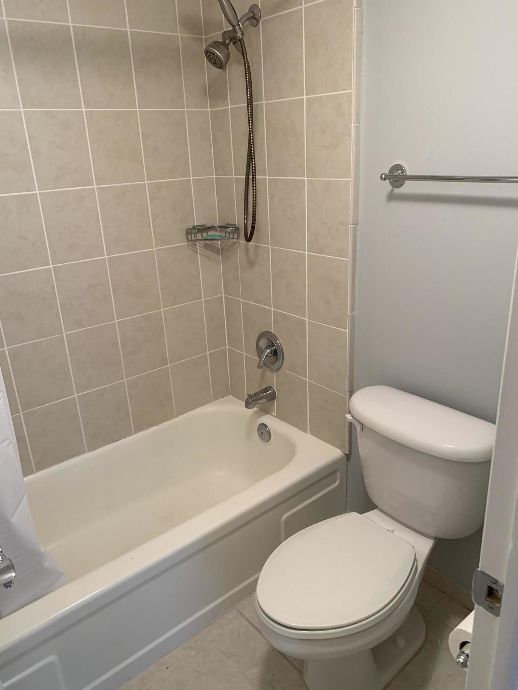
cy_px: 345
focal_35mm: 26
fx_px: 519
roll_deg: +3.3
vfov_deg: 67.3
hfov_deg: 53.1
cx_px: 259
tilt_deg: -20.0
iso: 100
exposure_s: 1/60
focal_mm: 4.25
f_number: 1.8
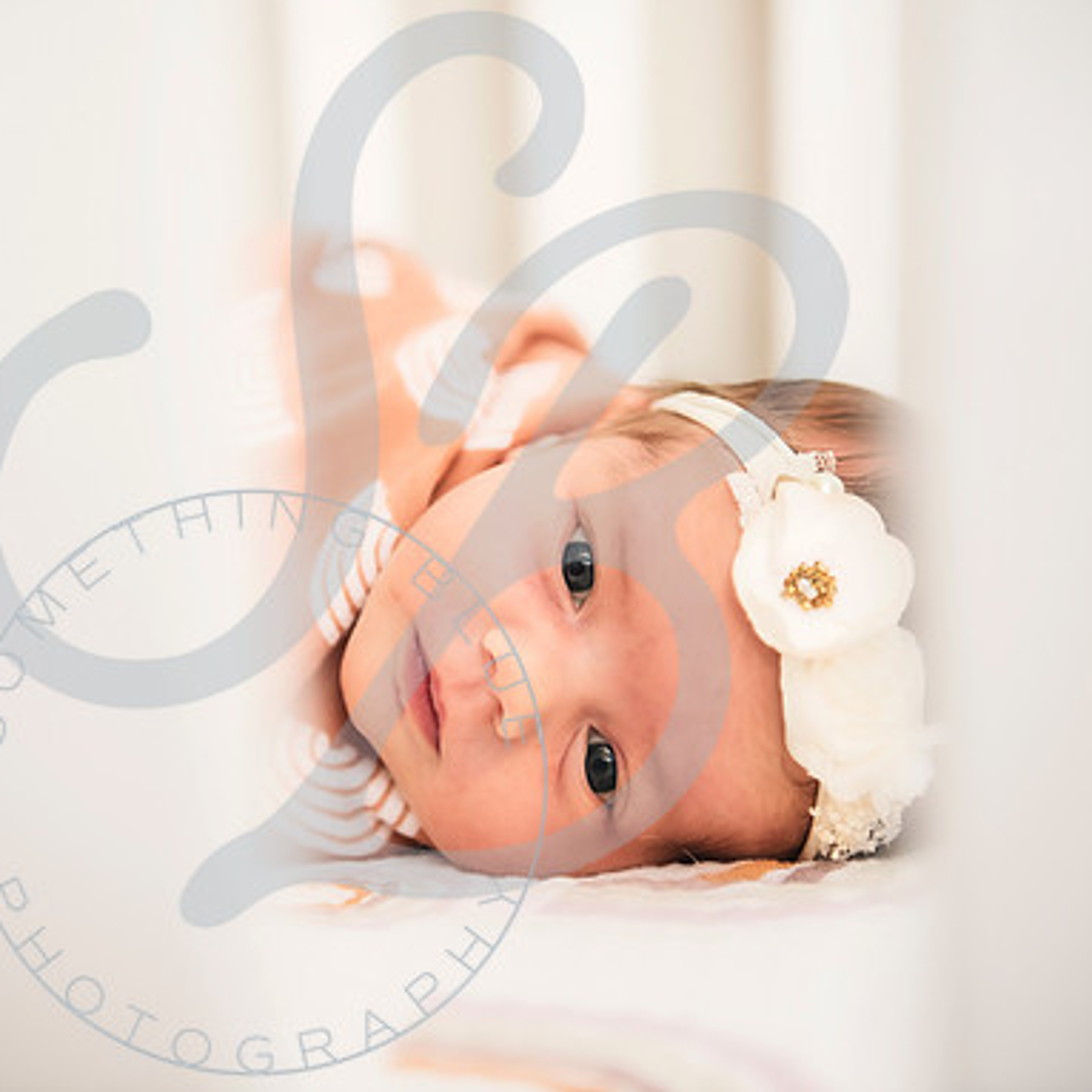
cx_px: 396
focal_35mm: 72
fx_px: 2570
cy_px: 543
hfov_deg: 23.9
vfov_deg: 24.0
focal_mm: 56
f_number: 2.8
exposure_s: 1/125
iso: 200
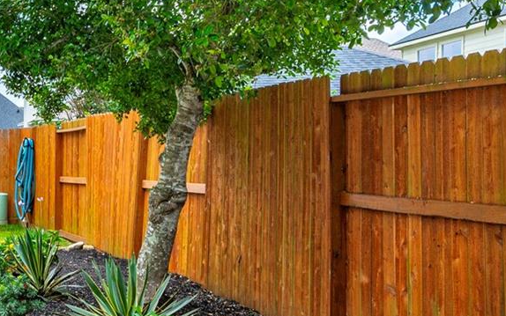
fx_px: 952
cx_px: -103
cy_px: 210
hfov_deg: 26.4
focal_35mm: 69
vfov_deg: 18.8
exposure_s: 1/125
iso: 100
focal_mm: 19
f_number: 11
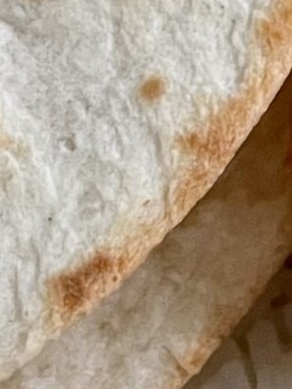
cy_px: -30
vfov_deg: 11.4
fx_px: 1922
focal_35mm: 171
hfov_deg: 8.3
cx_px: 564
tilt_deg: -87.6
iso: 640
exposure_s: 1/30
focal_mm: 4.2
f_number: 1.6
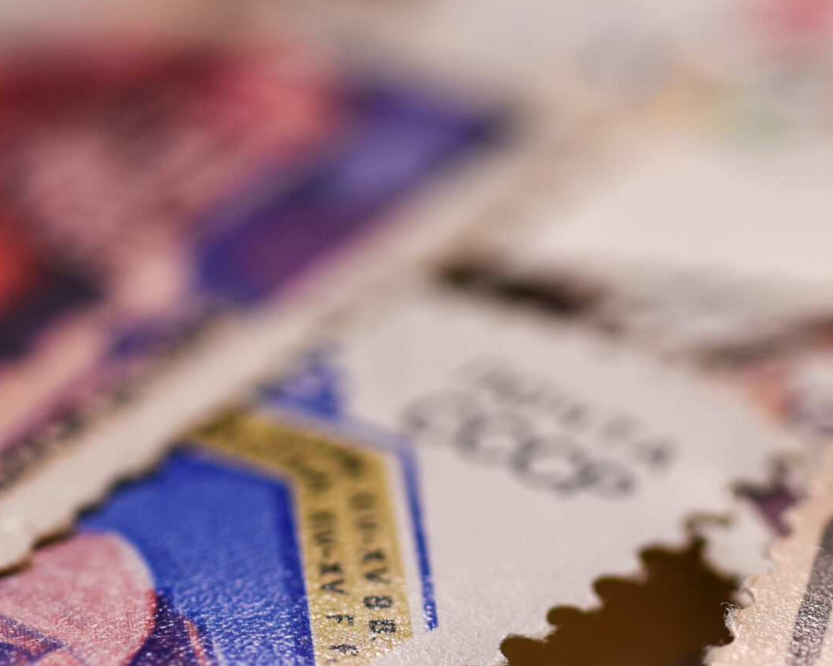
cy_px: 614
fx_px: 5793
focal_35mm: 235
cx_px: 762
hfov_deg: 8.2
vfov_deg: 6.6
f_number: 4
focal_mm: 70
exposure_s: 1/320
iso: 250
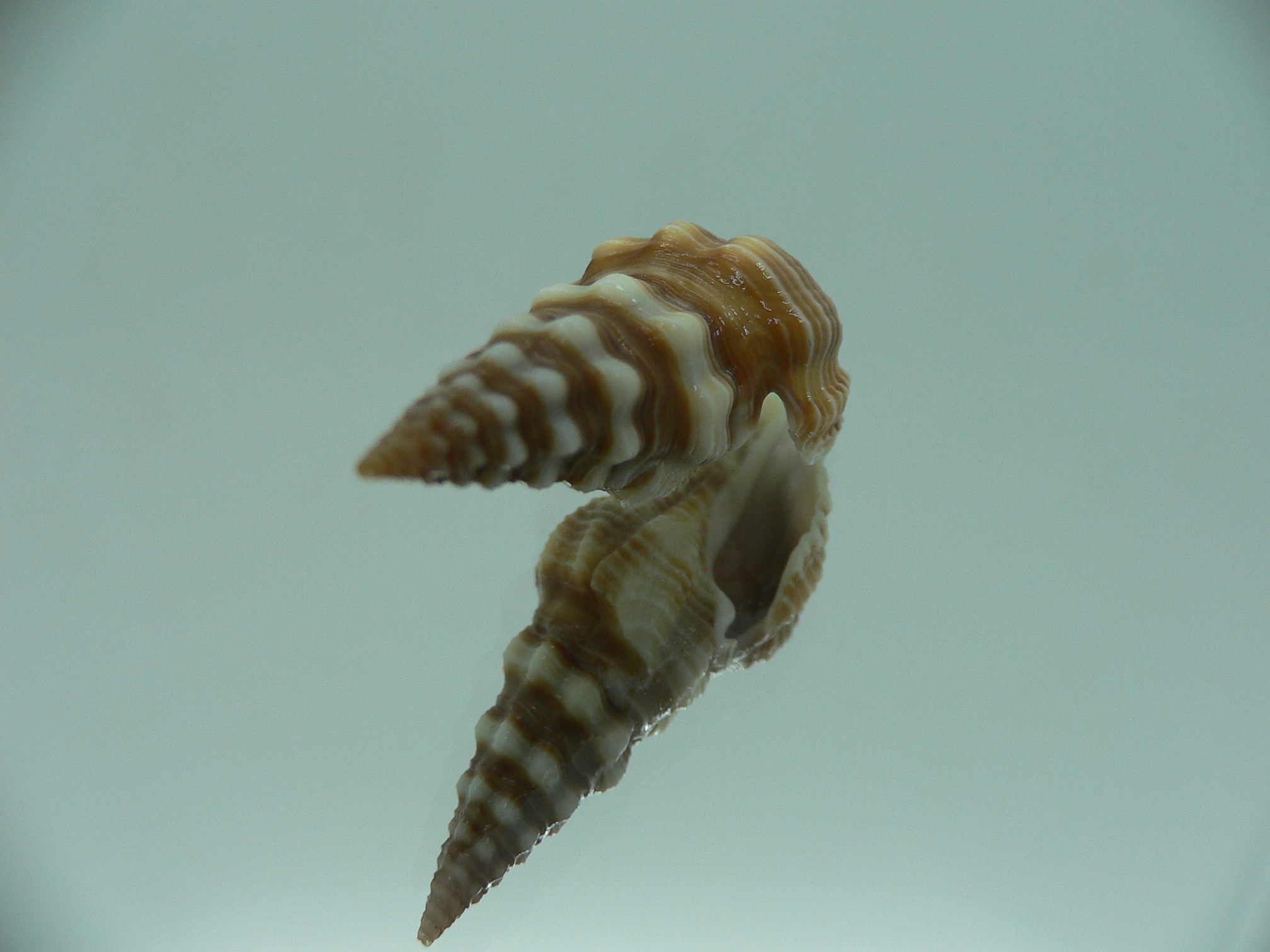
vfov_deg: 40.7
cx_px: 635
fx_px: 1284
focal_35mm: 35
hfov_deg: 52.6
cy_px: 476
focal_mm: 4.6
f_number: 2.8
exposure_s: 1/60
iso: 80
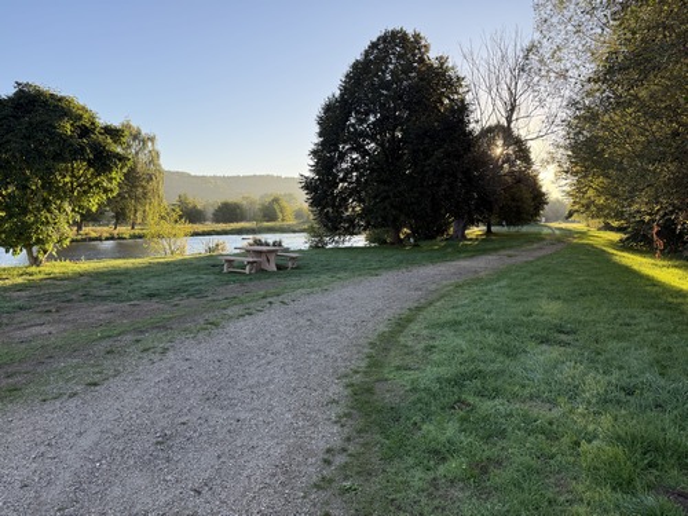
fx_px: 477
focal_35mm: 24
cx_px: 344
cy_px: 258
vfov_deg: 56.8
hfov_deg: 71.6
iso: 100
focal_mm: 6.76
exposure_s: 1/920
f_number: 1.78
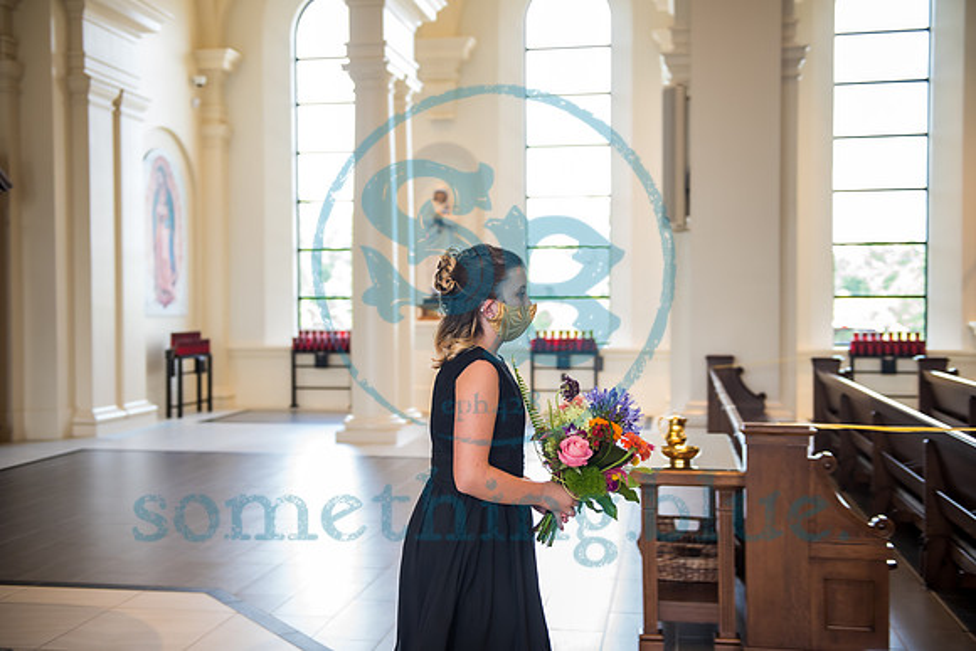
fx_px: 1051
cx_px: 483
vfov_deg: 34.4
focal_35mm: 39
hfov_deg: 49.8
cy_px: 325
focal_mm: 38
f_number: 2.8
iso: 640
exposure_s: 1/160
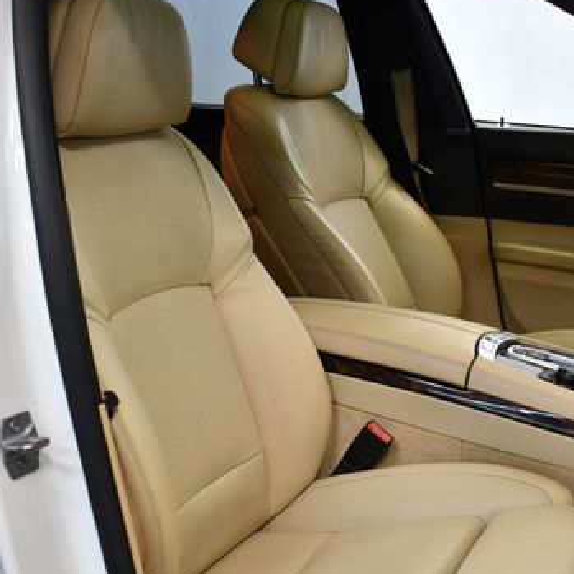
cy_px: 327
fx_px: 994
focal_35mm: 53
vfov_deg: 32.2
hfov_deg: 32.2
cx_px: 316
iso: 1250
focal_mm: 23
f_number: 3.8
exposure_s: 1/125
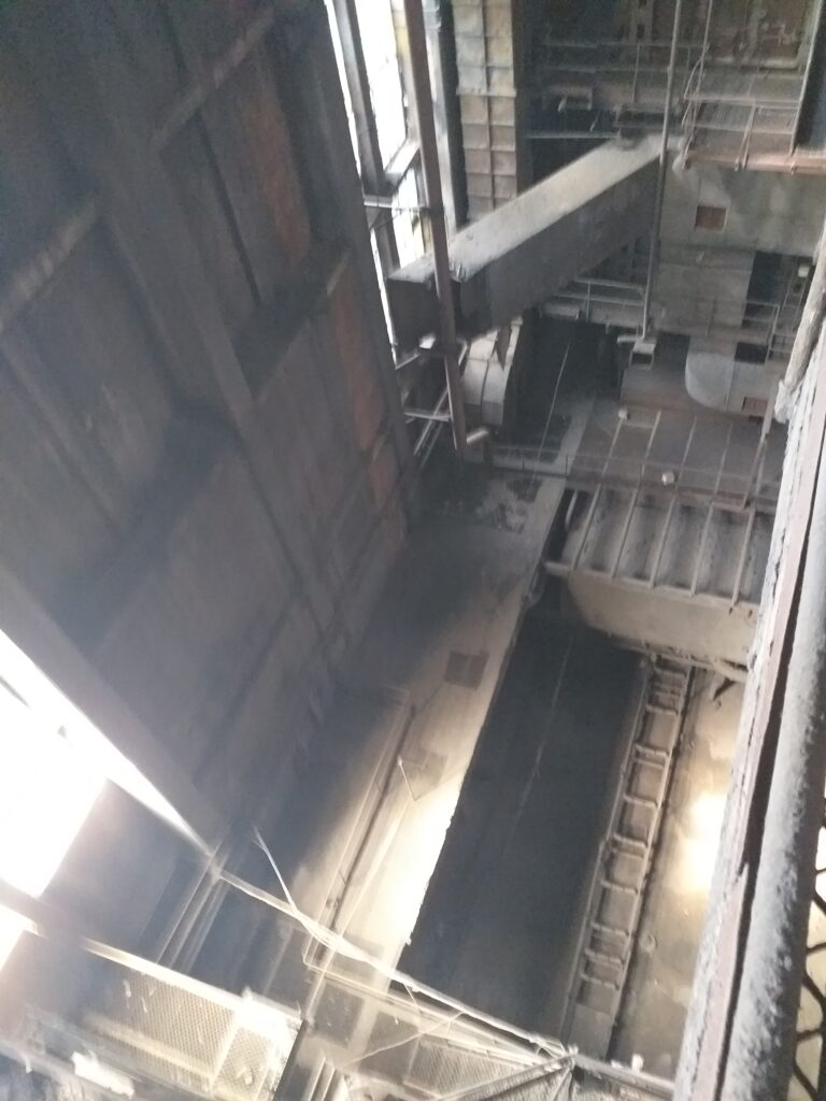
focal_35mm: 27
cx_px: 413
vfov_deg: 65.3
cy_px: 550
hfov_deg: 51.4
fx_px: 859
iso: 500
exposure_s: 1/17
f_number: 1.9
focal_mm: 3.6
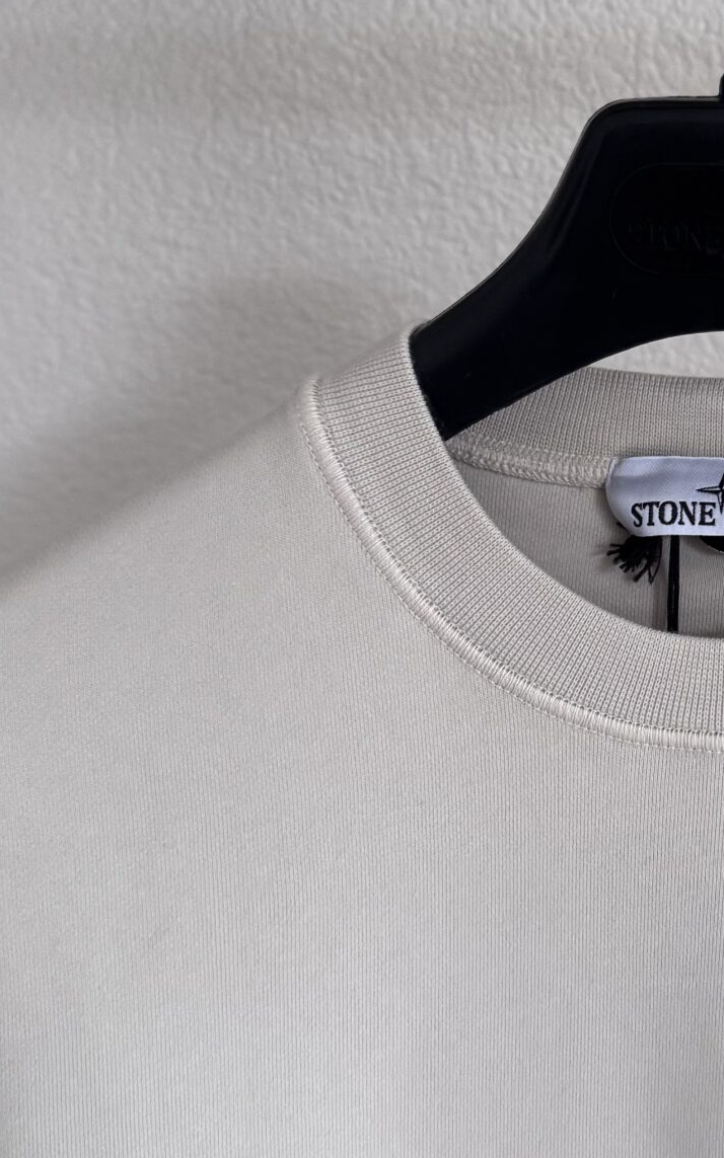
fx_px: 1800
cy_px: 412
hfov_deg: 21.6
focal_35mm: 57
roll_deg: -0.4
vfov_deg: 35.4
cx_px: 796
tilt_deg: -5.2
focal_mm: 6.76
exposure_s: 1/63
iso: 200
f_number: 1.78
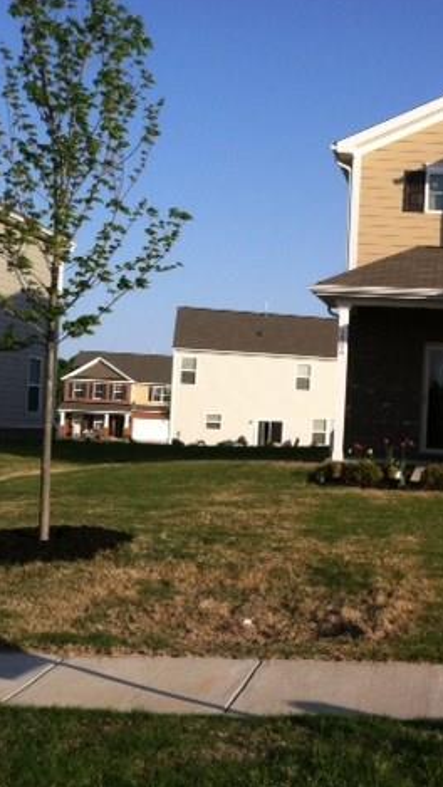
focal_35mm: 52
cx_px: 480
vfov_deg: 39.9
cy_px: 389
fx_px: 1085
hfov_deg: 21.9
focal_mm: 3.85
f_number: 2.8
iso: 80
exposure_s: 1/1154
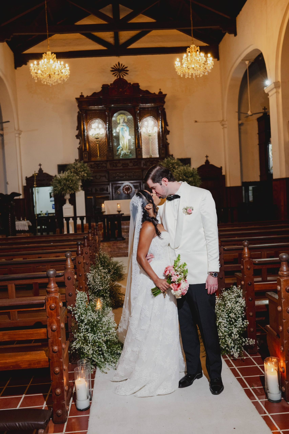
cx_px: 144
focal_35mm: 35
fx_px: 421
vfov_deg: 54.4
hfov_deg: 37.9
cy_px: 217
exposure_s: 1/125
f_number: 3.2
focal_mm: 35
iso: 1250
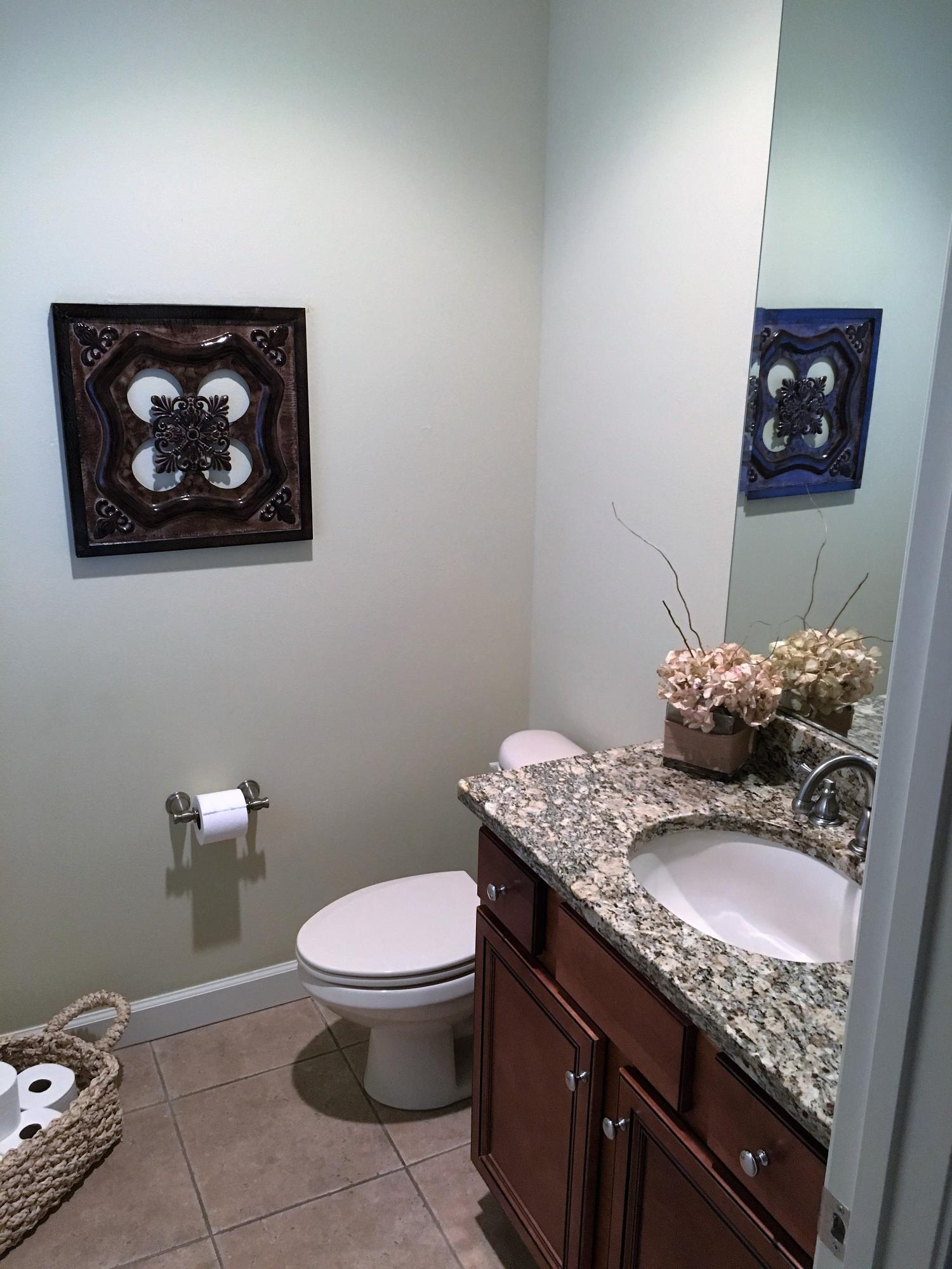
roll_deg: -0.7
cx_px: 476
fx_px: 1063
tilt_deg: -17.2
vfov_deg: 61.7
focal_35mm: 29
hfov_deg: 48.2
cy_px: 634
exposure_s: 1/24
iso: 200
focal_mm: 4.15
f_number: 2.2
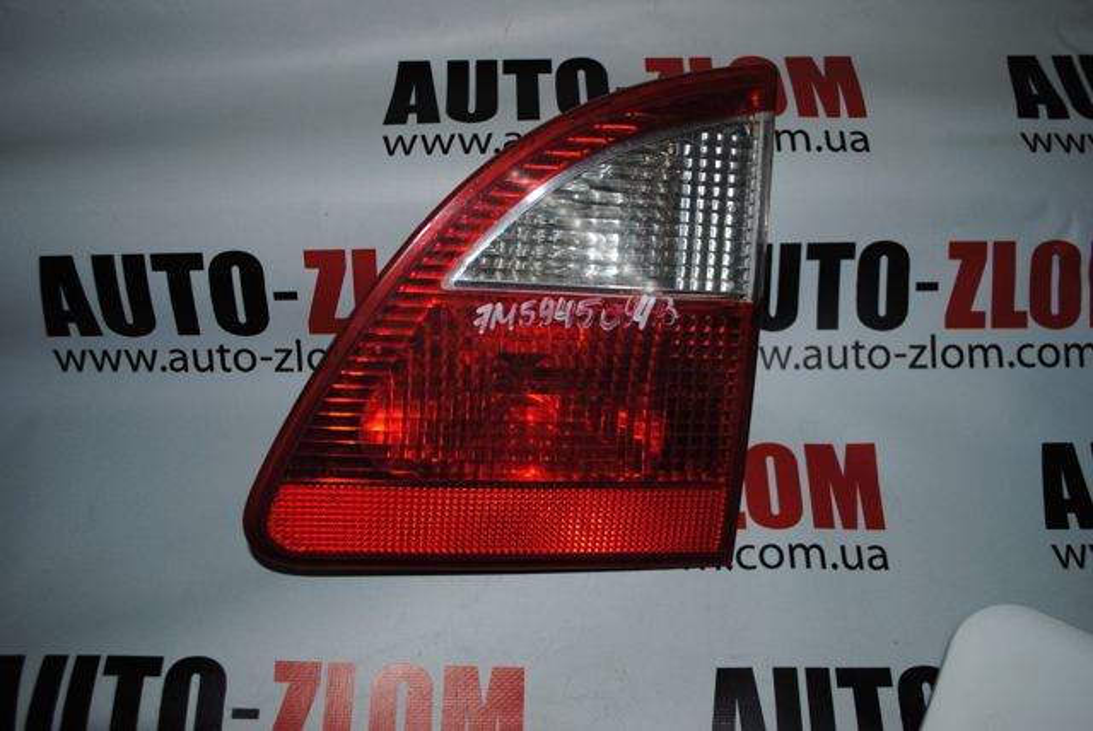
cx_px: 546
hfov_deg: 57.2
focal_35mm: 33
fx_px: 1003
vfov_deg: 40.0
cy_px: 366
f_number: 4
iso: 100
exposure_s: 1/125
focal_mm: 22
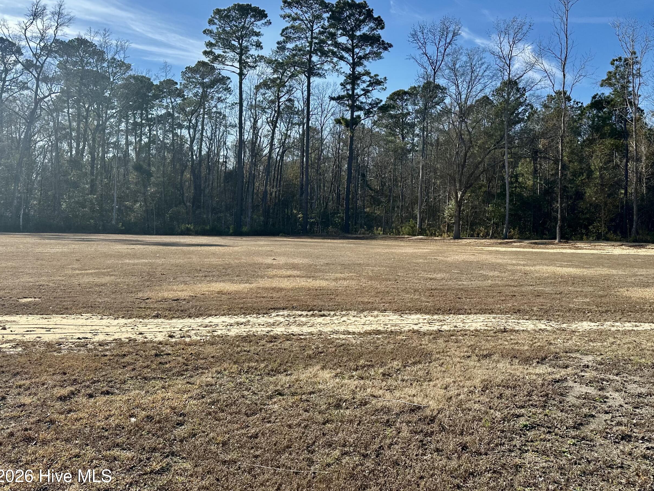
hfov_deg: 59.5
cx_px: 390
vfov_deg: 46.5
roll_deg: -1.7
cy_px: 197
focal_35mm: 30
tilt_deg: +1.3
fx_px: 567
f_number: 1.78
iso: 80
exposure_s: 1/3472
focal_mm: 6.86
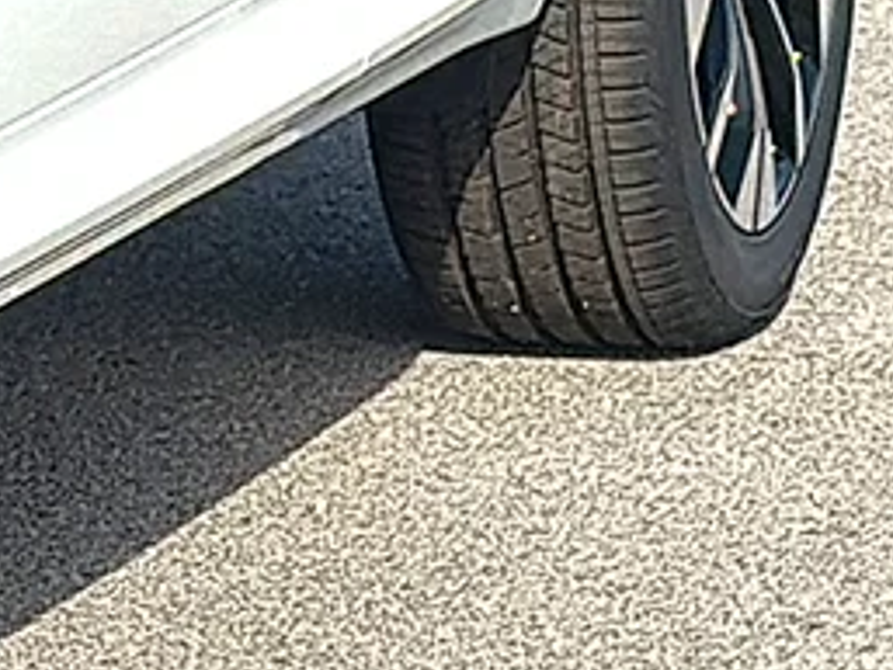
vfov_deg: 5.5
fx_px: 7020
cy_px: 668
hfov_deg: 7.2
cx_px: -254
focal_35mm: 272
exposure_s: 1/4608
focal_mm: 6.86
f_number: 1.78
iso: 64
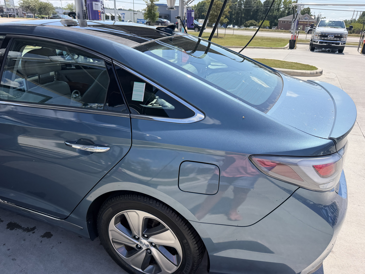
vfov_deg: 56.8
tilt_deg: -23.9
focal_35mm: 24
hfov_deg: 71.6
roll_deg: -0.6
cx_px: 182
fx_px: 253
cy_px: 137
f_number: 1.78
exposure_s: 1/2232
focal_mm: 6.76
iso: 80
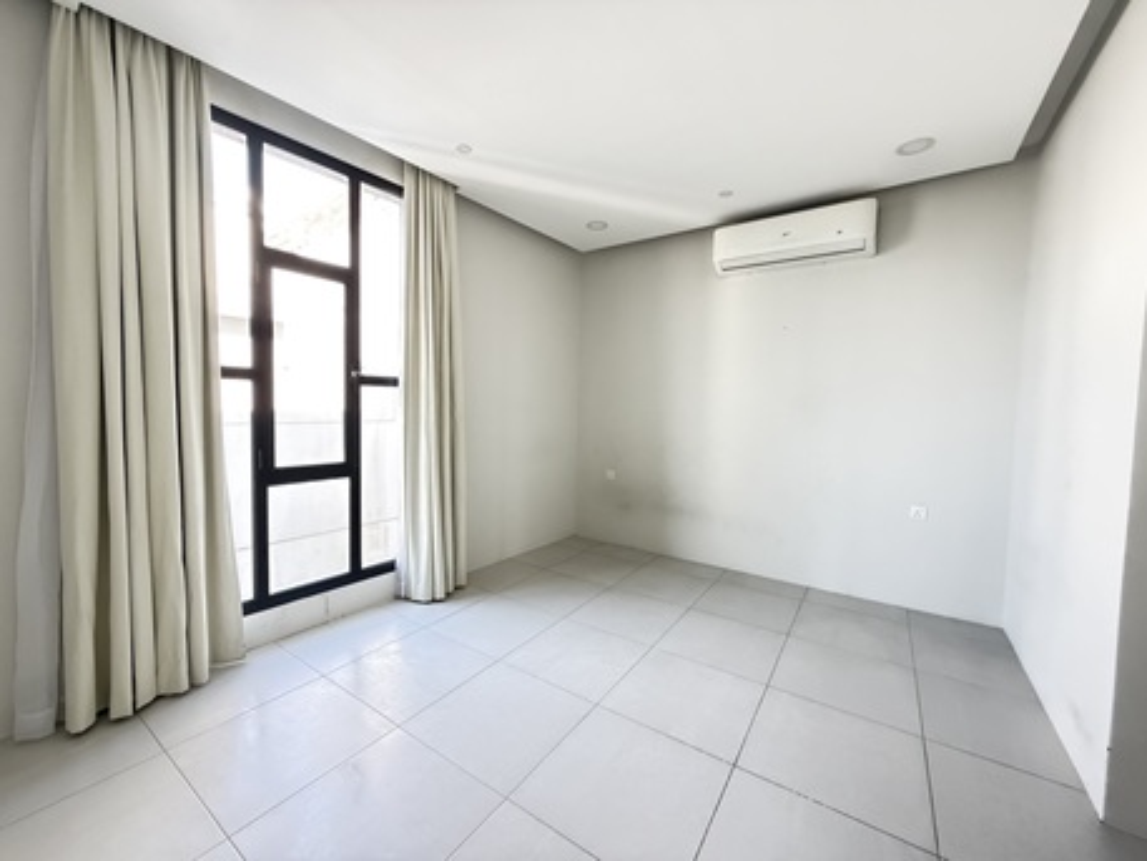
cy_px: 430
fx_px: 464
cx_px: 574
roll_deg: -1.2
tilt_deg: -3.2
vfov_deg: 85.7
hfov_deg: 102.0
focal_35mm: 14
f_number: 2.2
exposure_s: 1/60
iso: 800
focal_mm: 2.22
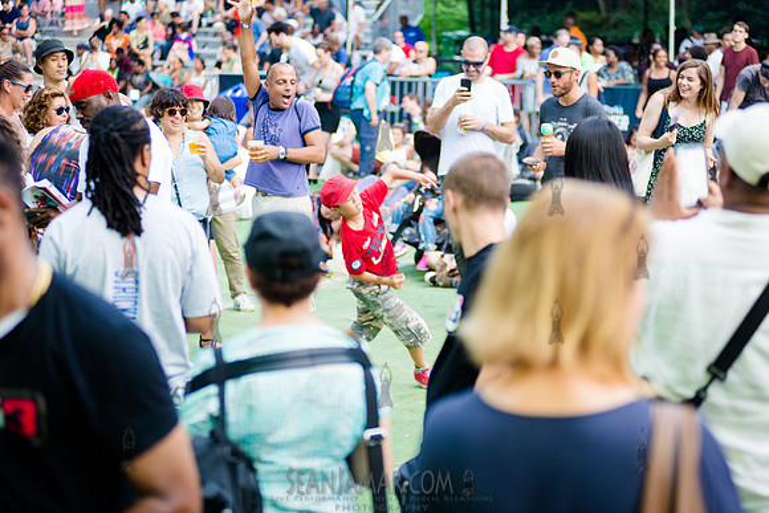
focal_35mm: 86
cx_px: 384
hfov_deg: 23.6
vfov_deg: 15.9
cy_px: 256
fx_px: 1837
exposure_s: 1/200
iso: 200
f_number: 2.8
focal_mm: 86
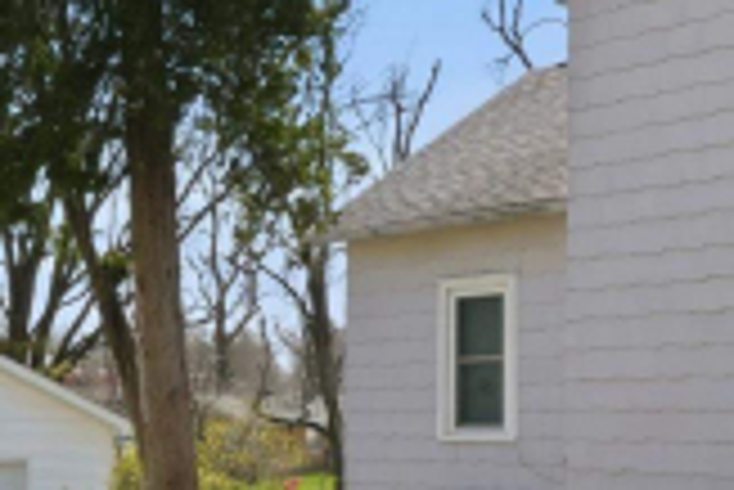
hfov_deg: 26.1
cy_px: 459
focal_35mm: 69
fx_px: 1408
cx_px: -149
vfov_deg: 19.3
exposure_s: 1/640
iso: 400
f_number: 10
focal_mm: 10
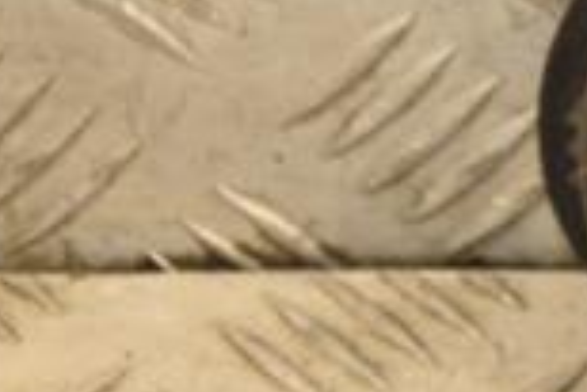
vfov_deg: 3.4
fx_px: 6659
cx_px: 964
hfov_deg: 5.0
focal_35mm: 408
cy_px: -80
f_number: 5.3
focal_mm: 70
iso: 800
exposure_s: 1/125
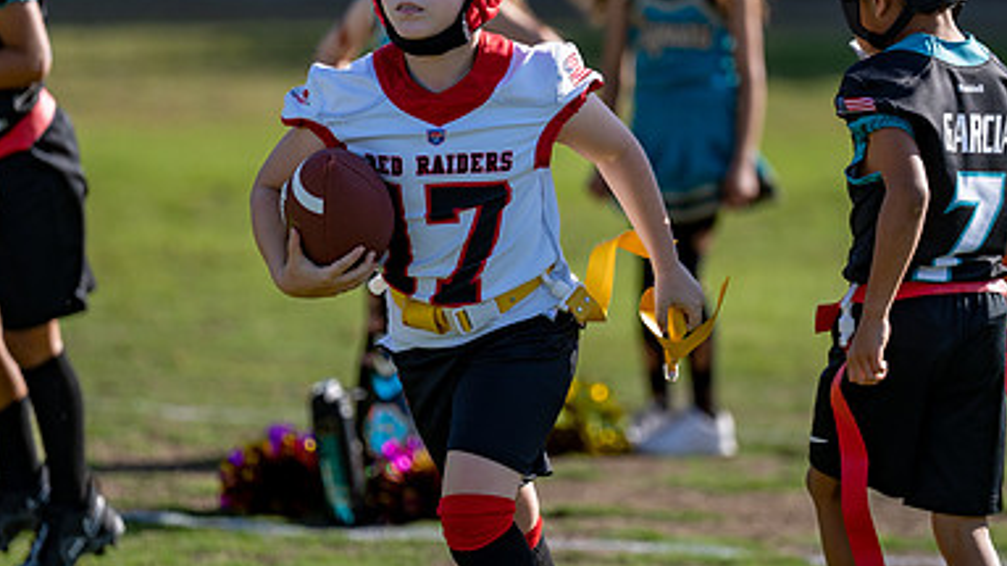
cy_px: 274
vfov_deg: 3.6
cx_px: 562
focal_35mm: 337
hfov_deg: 6.4
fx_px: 8994
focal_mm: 188
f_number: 2.8
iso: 100
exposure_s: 1/1600
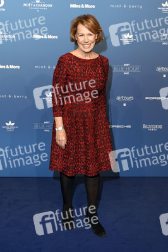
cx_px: 84
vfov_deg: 41.1
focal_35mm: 48
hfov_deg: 28.0
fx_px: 337
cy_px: 126
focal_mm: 32
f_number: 4
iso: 400
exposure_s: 1/320
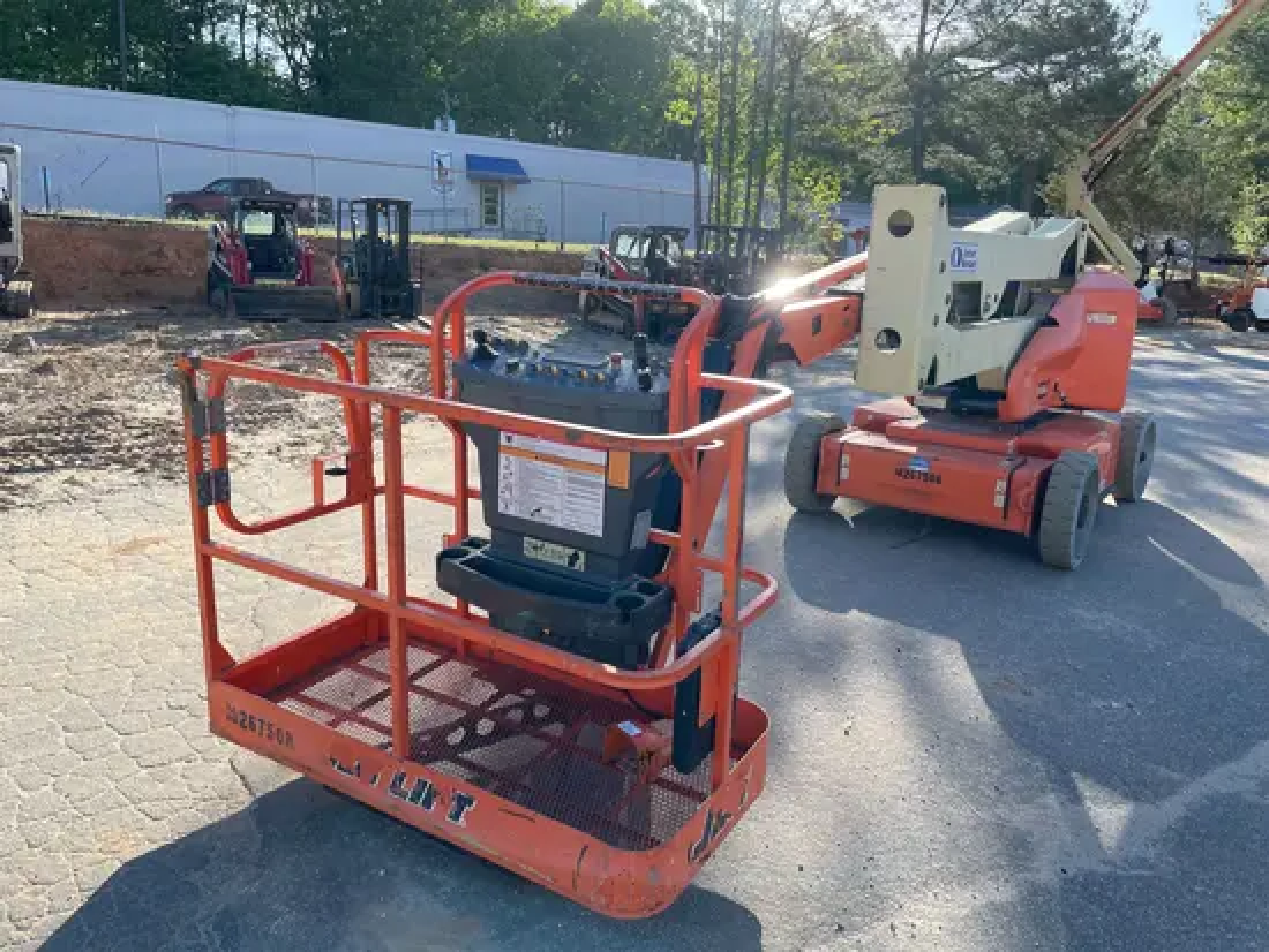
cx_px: 634
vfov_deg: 53.1
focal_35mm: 26
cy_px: 476
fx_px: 954
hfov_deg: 67.3
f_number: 1.6
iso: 50
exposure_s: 1/1595
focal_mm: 4.2
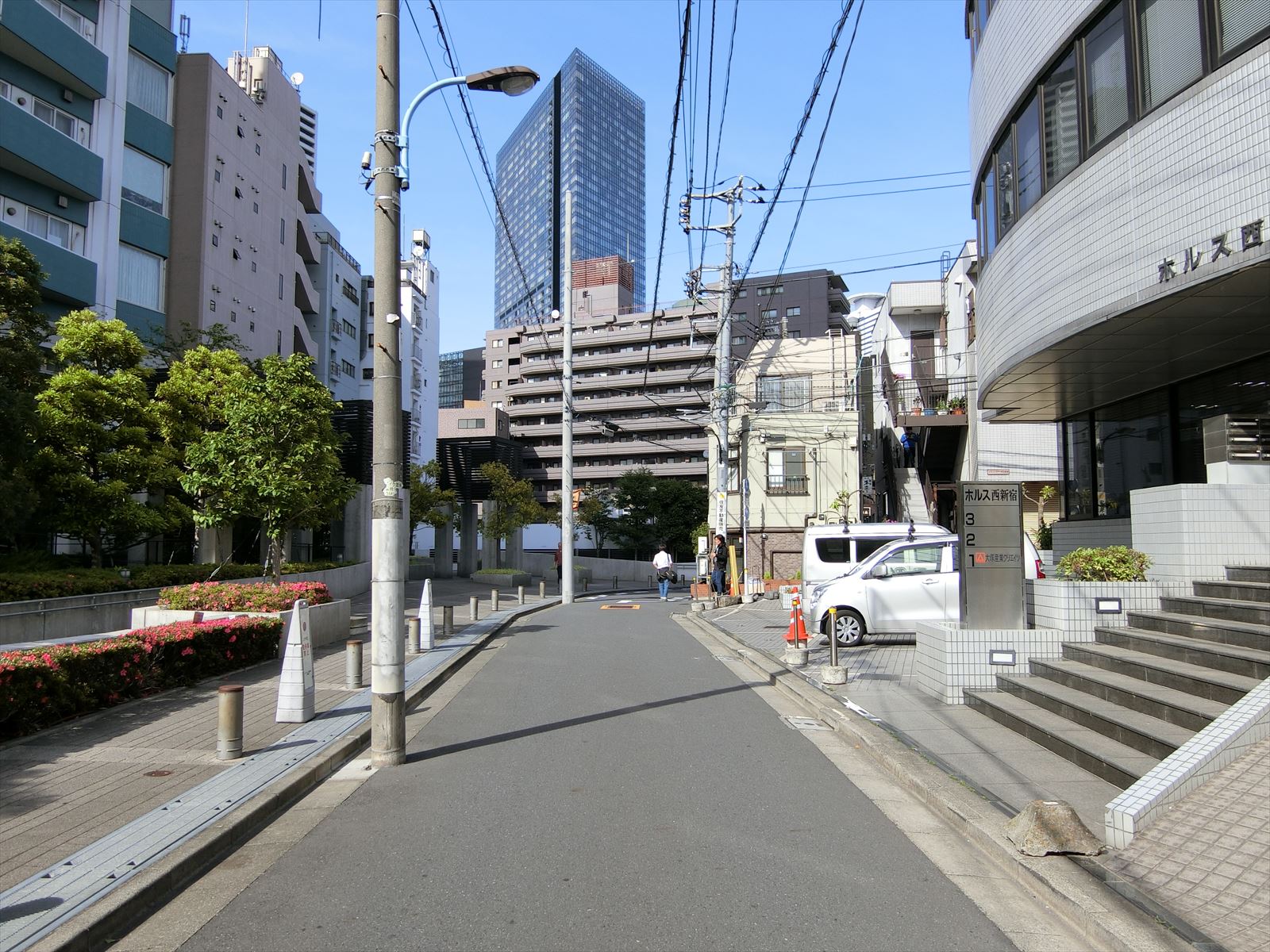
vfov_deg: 56.8
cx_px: 635
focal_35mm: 24
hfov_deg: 71.6
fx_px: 881
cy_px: 476
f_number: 3
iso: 80
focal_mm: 5.13
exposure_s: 1/1000
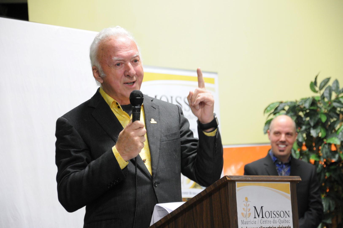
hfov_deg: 14.9
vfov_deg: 9.9
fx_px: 1313
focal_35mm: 138
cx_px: 172
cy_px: 114
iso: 1000
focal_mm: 92
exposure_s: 1/40
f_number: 5.6
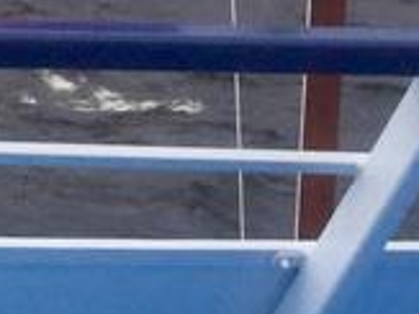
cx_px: -794
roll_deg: -2.2
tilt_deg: -18.4
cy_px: 82
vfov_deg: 7.6
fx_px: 2359
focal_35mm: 195
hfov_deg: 8.6
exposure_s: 1/195
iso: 25
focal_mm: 3.3
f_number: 2.4
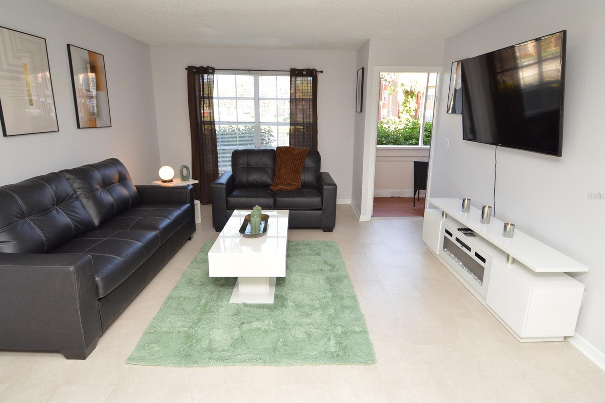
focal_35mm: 19
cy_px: 196
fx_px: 319
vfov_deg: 64.5
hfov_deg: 86.9
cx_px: 303
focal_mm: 12
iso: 400
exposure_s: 1/80
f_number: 4.5
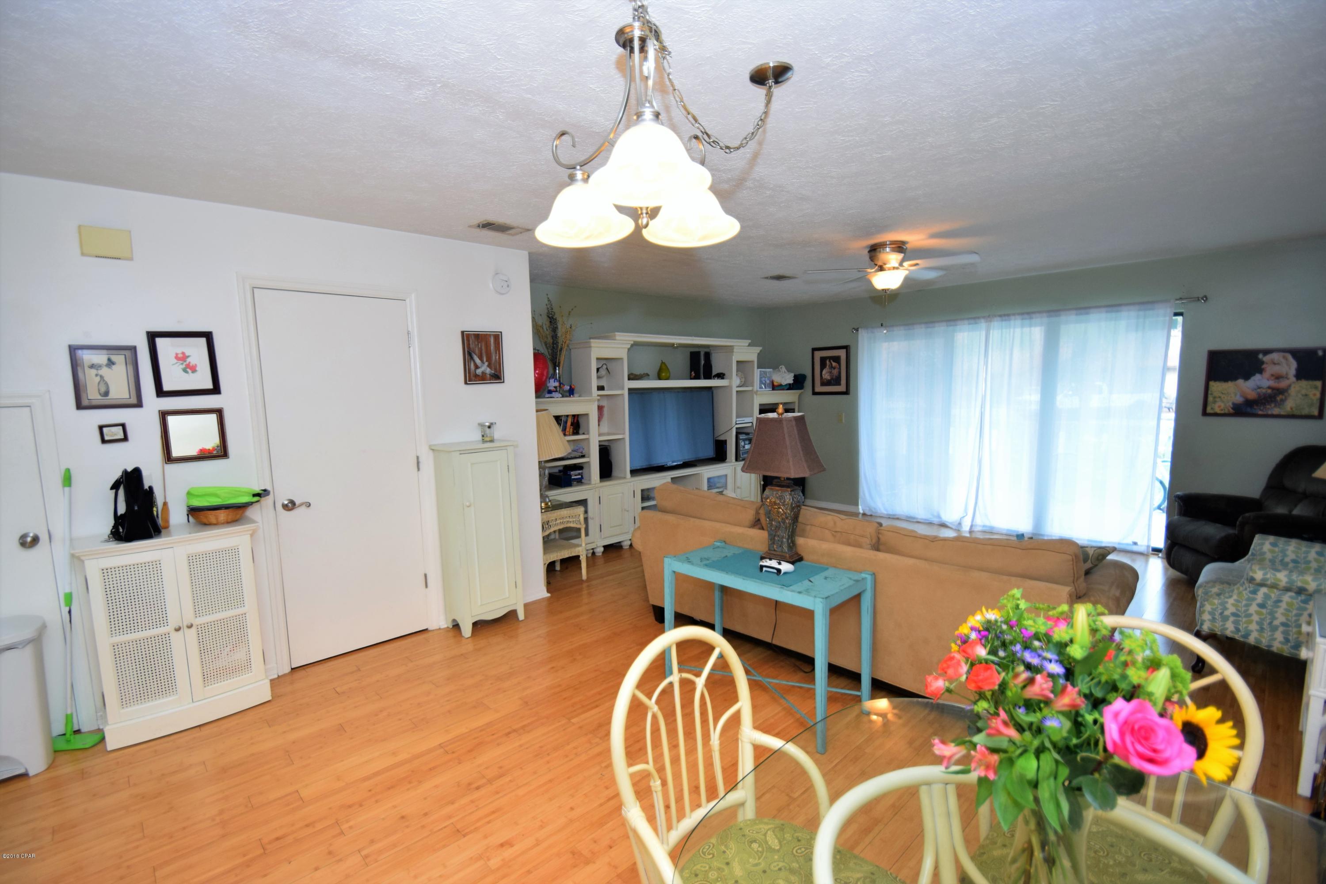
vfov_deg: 77.3
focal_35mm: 15
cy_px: 442
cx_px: 663
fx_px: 552
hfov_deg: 100.4
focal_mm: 10
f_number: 4
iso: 560
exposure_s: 1/60
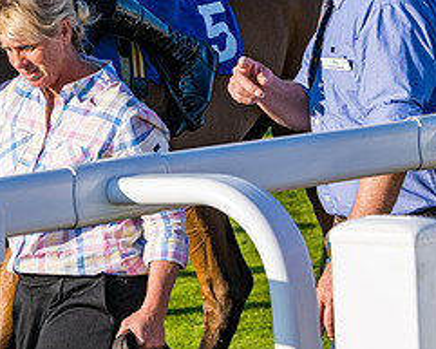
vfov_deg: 7.0
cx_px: 180
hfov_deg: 8.8
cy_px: 0
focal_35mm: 219
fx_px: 2827
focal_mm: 70
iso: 200
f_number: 5
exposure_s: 1/1250
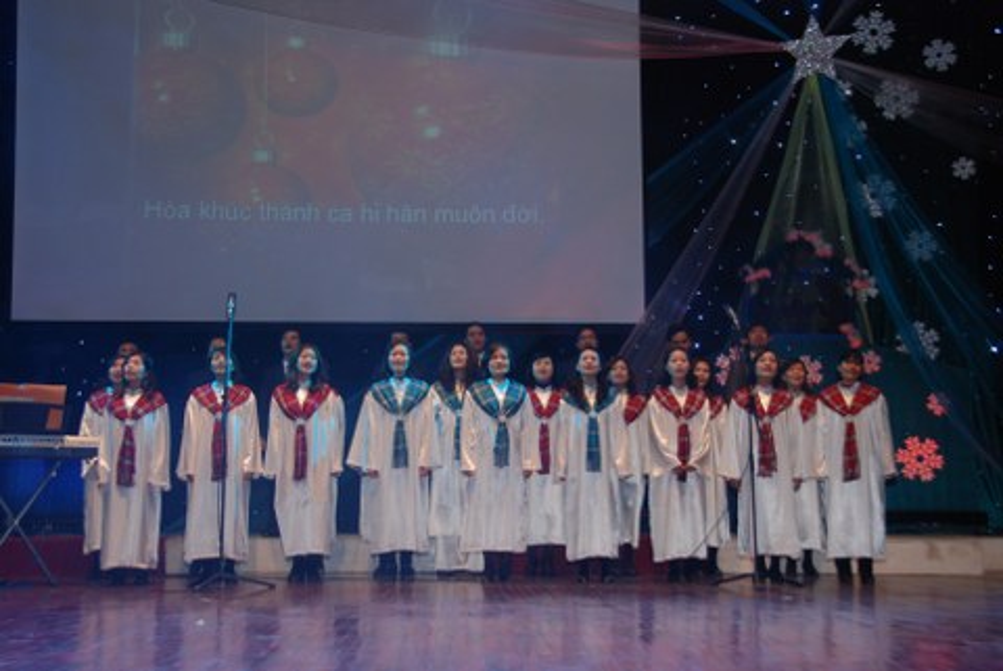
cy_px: 336
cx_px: 502
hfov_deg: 41.1
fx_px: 1339
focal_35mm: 48
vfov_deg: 28.1
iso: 400
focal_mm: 32
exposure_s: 1/60
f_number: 4.2
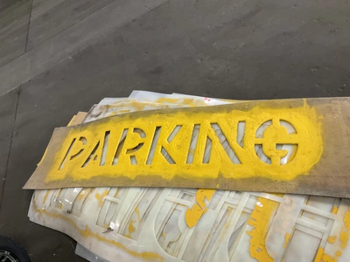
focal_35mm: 29
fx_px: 293
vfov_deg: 48.2
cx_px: 175
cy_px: 131
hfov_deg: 61.7
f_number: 1.8
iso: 100
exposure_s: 1/60
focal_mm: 3
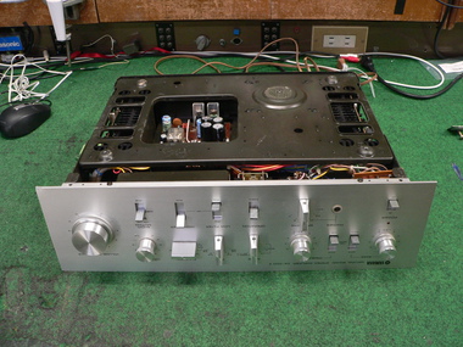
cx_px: 232
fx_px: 482
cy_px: 174
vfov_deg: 39.7
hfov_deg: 51.4
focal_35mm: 36
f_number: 2.8
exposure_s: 1/15
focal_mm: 6
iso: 200
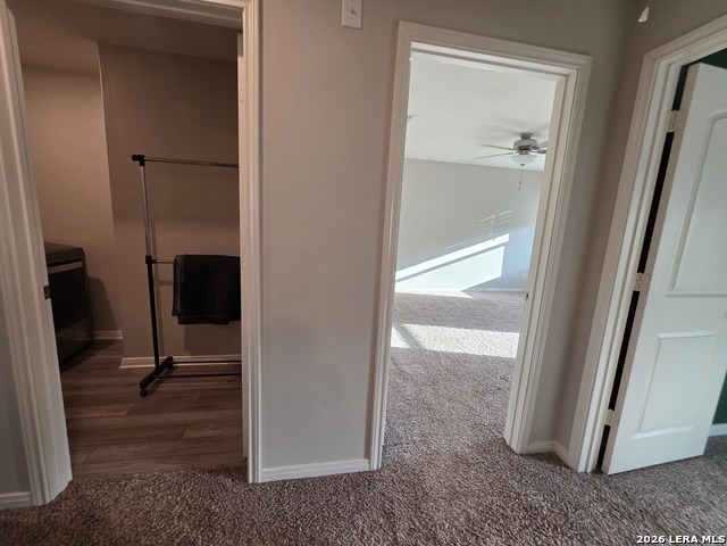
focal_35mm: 13
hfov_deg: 106.2
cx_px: 364
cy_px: 273
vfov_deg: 89.9
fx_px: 273
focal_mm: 2.2
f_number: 1.9
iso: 200
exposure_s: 1/120
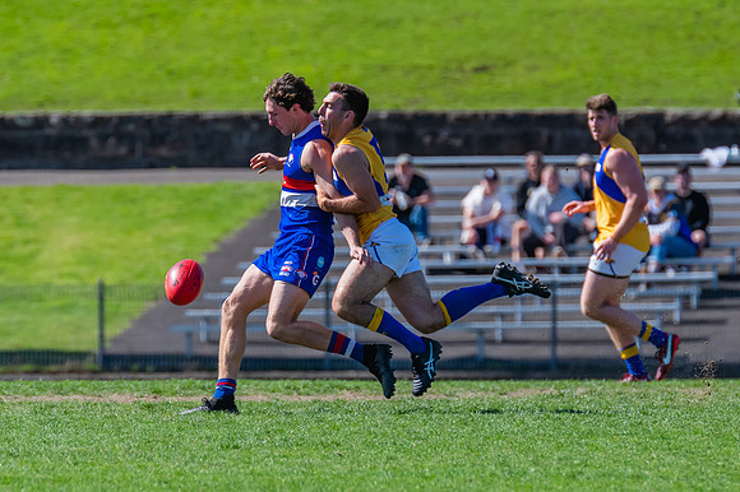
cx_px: 261
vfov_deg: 1.9
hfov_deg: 2.9
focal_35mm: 708
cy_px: 170
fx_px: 14542
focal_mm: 420
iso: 800
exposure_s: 1/2000
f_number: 6.3
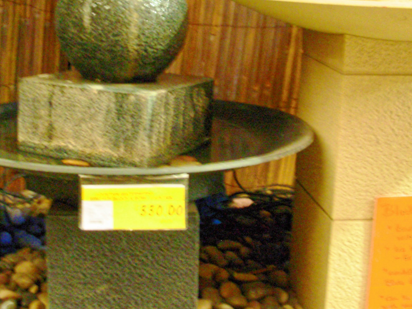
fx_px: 762
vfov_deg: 22.8
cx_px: 154
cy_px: 95
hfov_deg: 30.1
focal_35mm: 64
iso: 159
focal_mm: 7.5
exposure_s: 1/2
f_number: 3.1
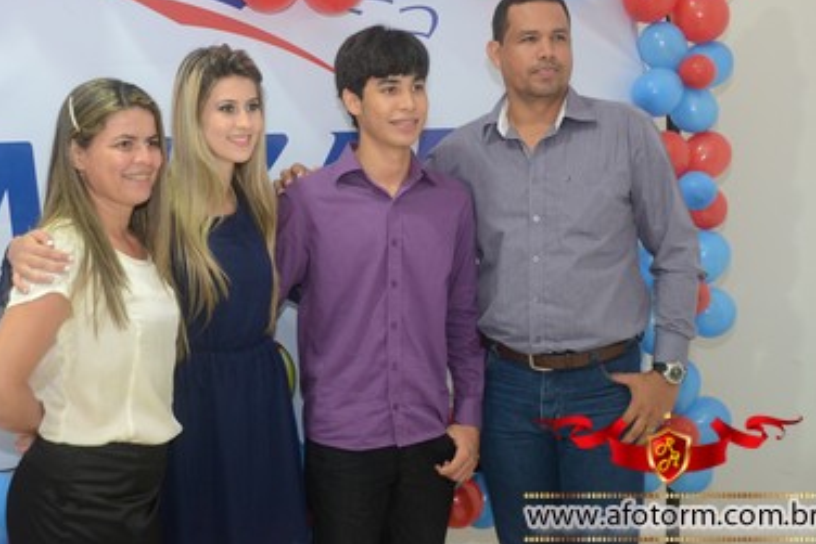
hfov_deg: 35.8
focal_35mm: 56
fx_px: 1261
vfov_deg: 24.4
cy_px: 228
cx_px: 343
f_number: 4
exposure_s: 1/80
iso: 1600
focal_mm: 31
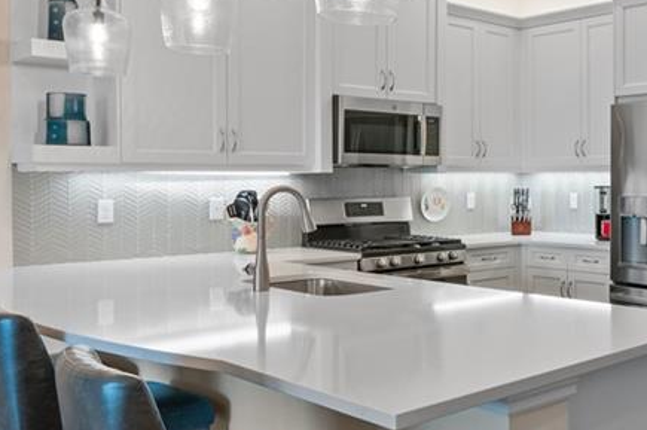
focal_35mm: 41
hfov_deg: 42.8
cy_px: 173
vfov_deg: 32.8
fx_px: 729
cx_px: 613
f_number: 8
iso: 200
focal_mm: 11.5
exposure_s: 1/3
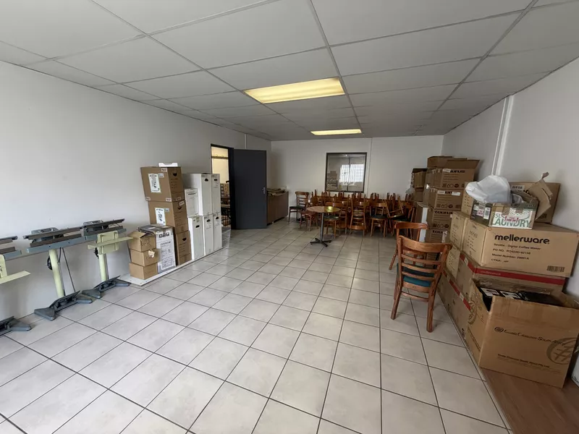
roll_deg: -0.2
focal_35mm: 14
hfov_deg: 102.1
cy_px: 217
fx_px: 234
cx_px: 290
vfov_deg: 85.7
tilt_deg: -10.3
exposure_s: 1/100
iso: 250
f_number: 2.2
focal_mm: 2.22
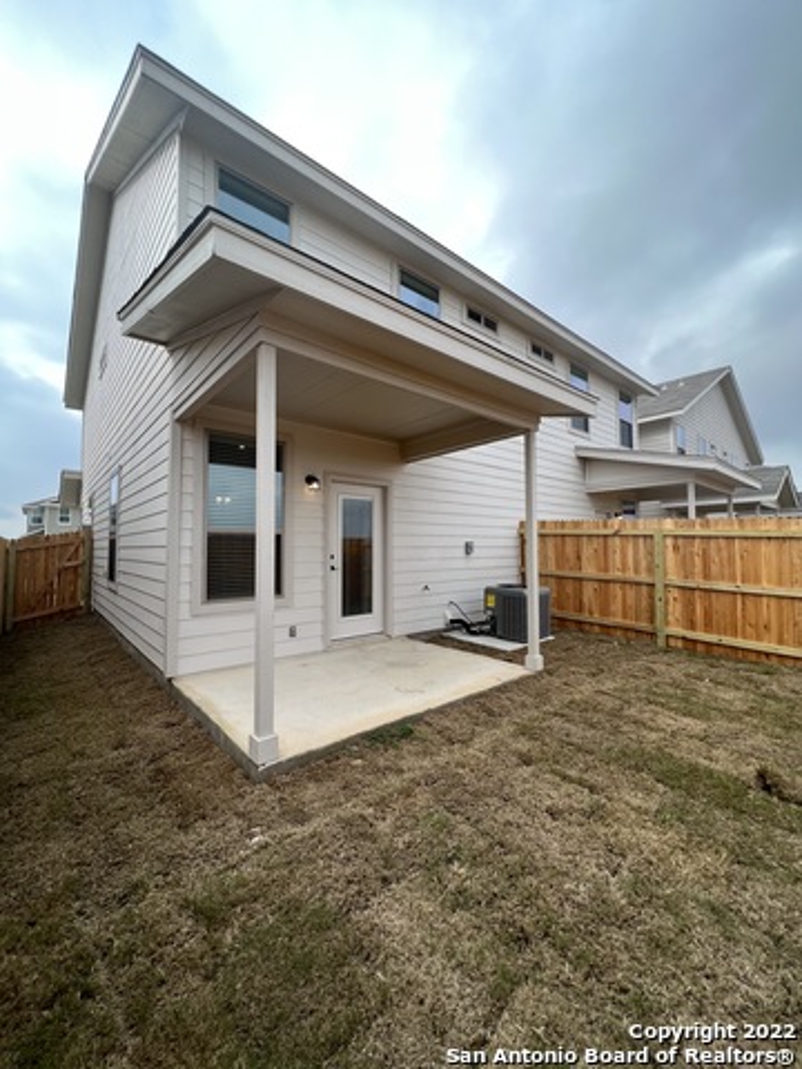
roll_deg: +0.4
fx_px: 402
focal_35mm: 13
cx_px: 401
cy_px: 534
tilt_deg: +3.1
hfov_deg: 89.9
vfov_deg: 106.2
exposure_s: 1/333
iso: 32
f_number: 1.8
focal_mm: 1.57
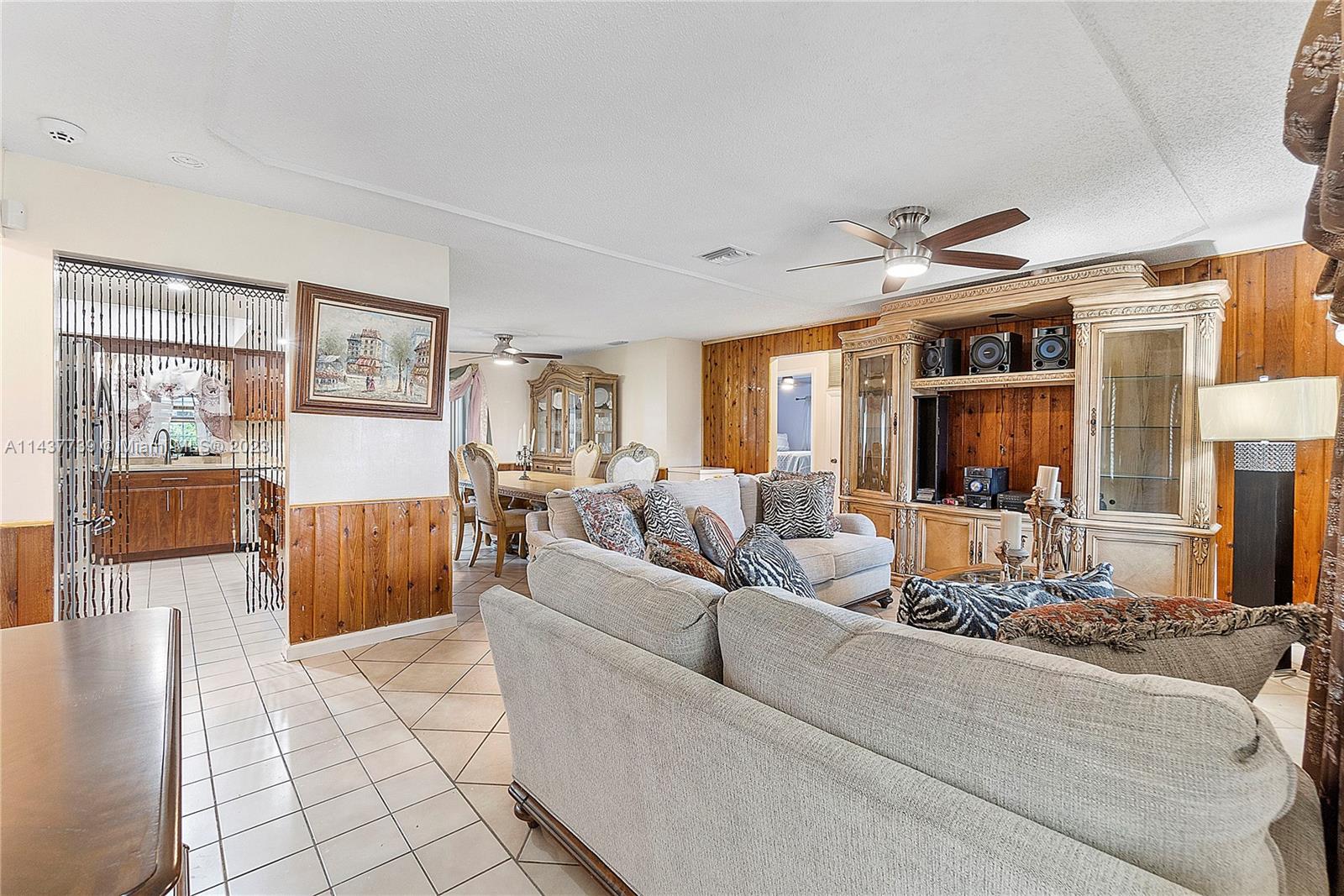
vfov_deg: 77.3
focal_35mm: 15
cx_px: 672
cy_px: 448
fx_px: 560
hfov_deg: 100.4
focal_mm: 10
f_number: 8
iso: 250
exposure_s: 1/1.67
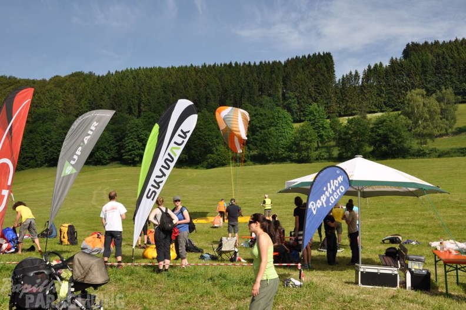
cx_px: 233
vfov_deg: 31.8
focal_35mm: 42
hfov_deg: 46.4
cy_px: 155
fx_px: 543
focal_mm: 28
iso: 200
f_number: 14
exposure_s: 1/200
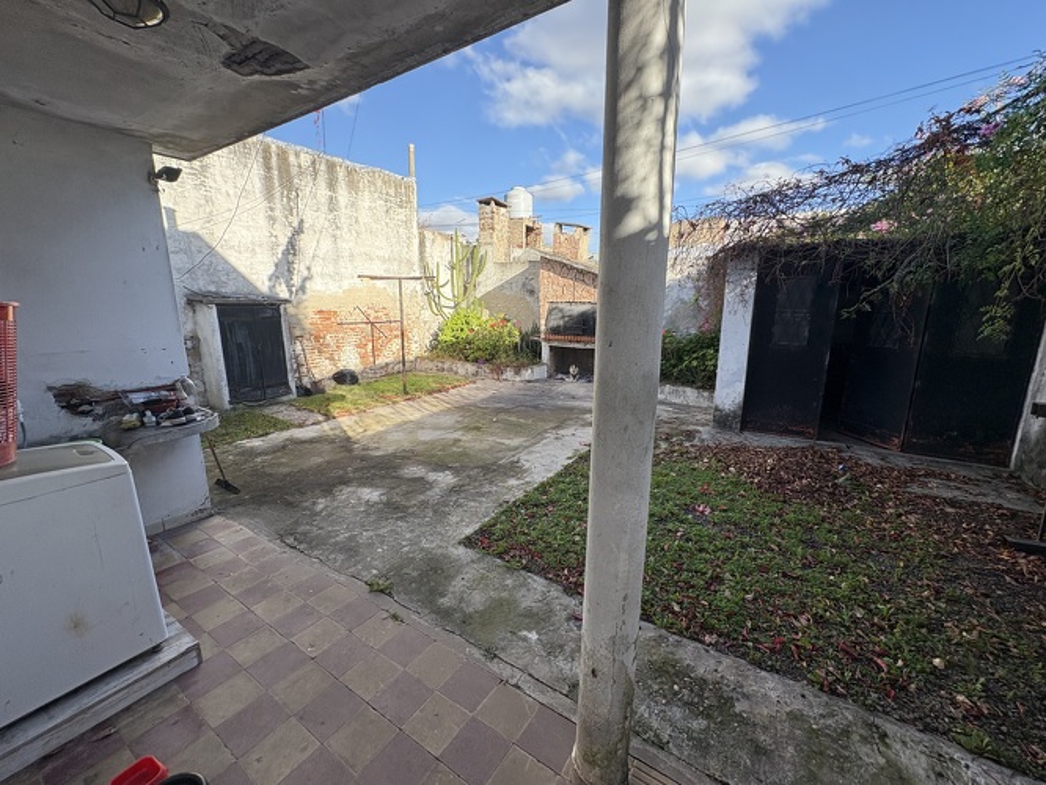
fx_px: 423
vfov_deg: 85.7
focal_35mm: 14
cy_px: 392
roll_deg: +0.0
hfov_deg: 102.0
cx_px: 523
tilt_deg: -11.5
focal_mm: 2.22
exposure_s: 1/600
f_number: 2.2
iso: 50
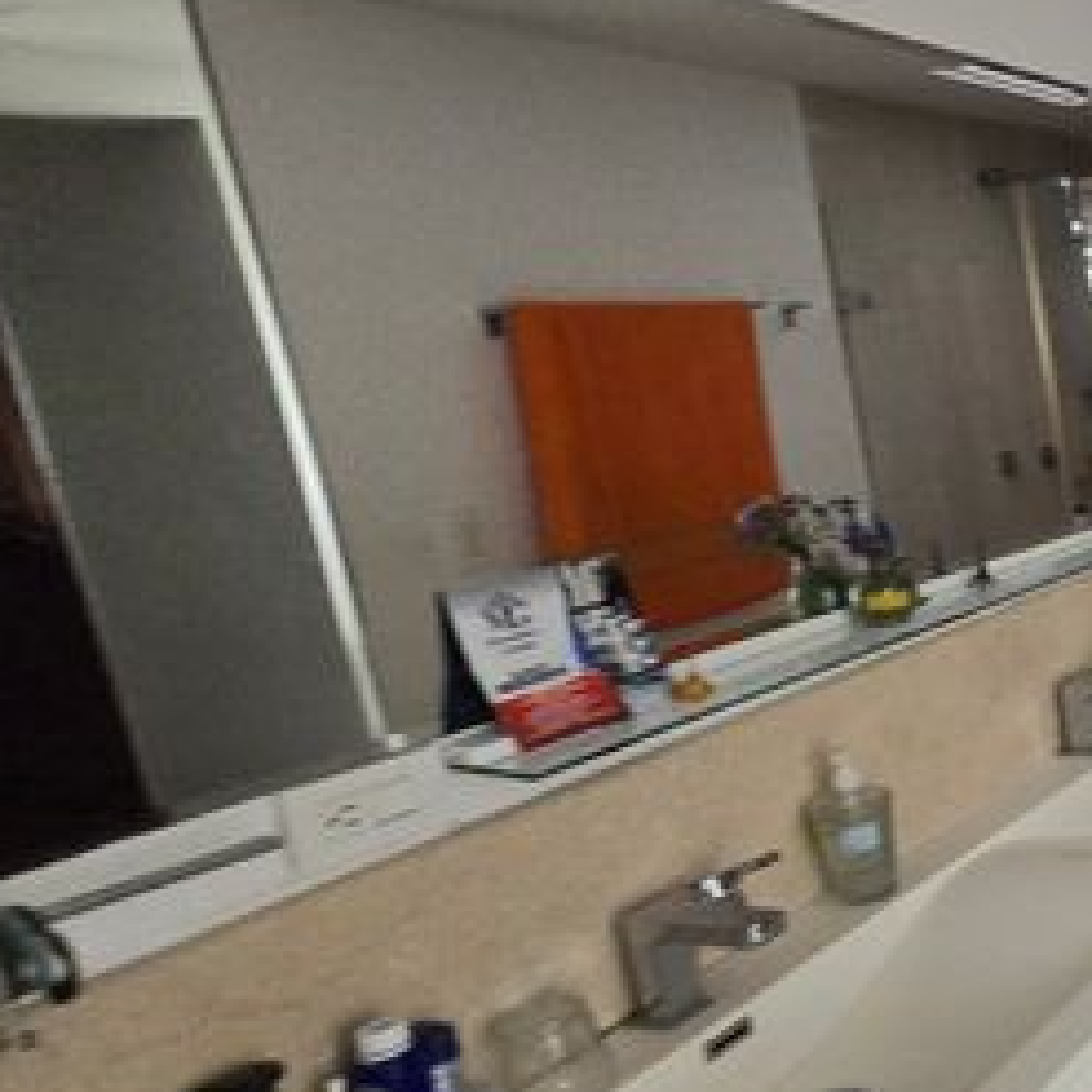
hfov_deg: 35.0
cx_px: 1439
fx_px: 1106
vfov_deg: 52.5
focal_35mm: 31
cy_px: 566
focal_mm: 2.2
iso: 200
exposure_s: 1/100
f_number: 2.2
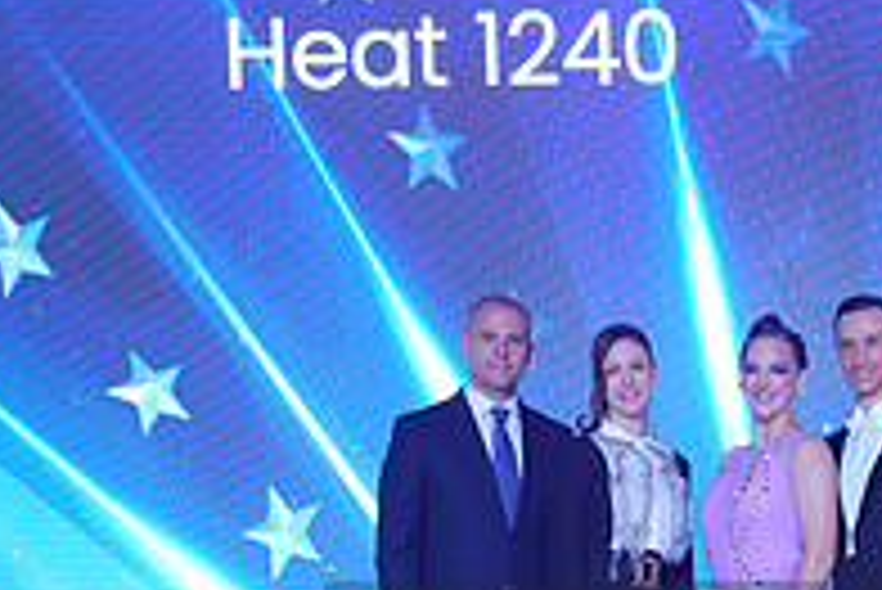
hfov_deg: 27.3
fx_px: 1741
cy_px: 700
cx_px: 814
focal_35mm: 71
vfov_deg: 18.3
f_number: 7.1
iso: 2000
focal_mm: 24
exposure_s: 1/200
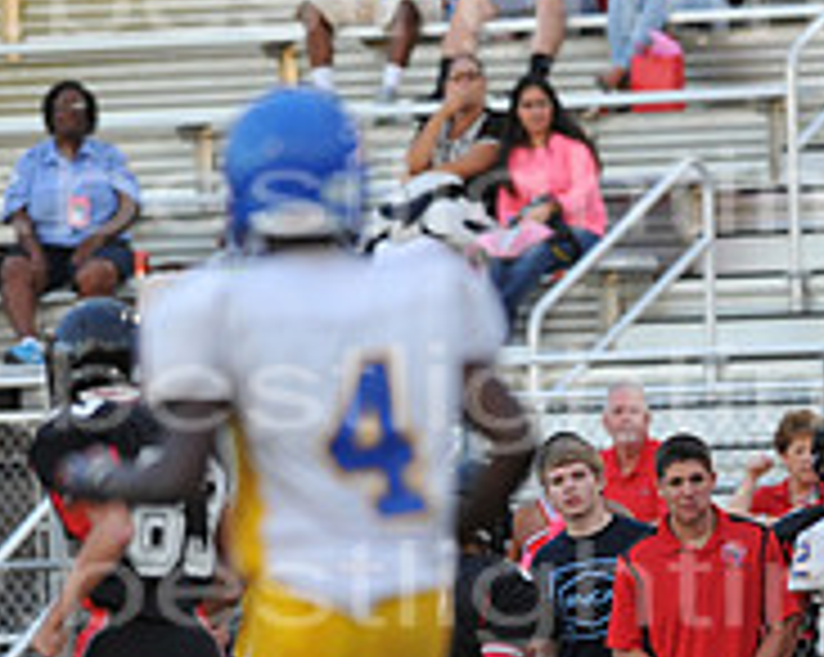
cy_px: 693
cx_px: 653
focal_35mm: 894
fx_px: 21779
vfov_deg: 1.7
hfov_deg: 2.2
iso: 1600
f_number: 4
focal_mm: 300
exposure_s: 1/1000
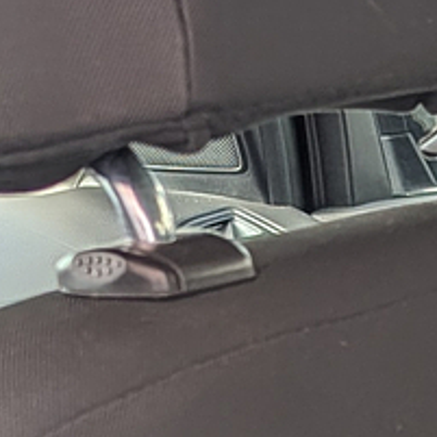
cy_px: 784
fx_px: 2414
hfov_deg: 7.9
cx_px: 1576
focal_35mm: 169
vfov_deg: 9.8
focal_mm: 6.9
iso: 20
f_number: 1.68
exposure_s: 1/88.8
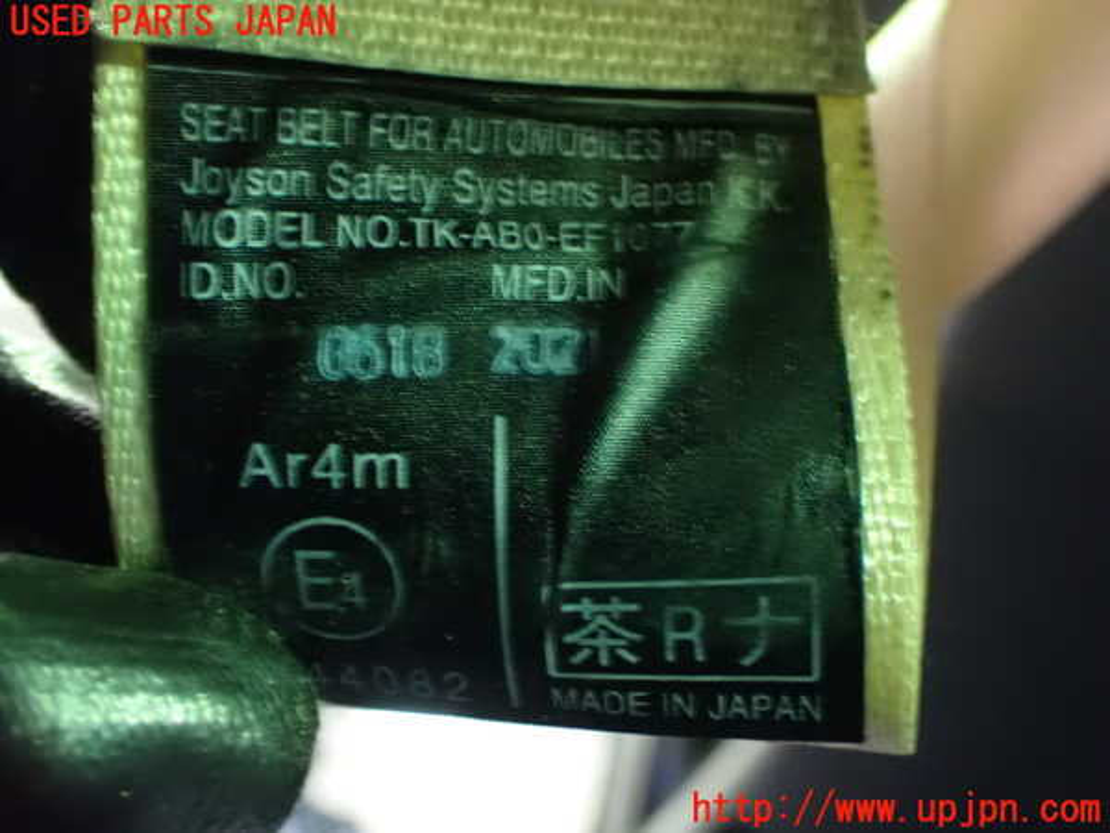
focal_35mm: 44
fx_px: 1411
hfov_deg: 42.9
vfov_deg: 32.9
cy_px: 416
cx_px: 555
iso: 1600
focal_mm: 7.84
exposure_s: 1/8
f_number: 2.9
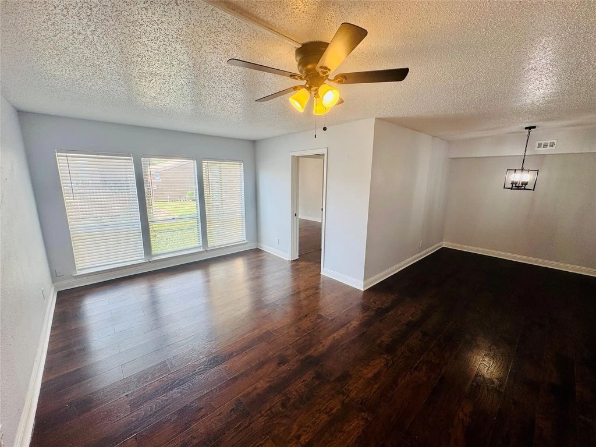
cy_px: 224
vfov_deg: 85.7
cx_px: 298
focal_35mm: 14
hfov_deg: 102.1
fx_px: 241
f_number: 2.2
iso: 40
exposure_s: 1/99
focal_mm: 2.22
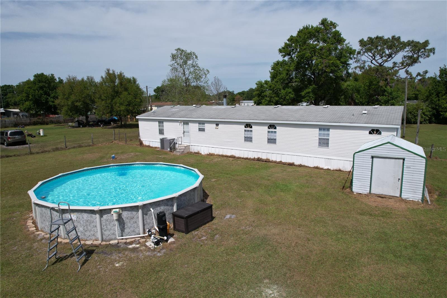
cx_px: 224
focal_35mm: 22
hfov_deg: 78.6
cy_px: 149
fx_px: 273
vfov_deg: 57.2
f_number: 2.8
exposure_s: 1/1000
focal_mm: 8.38
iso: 100
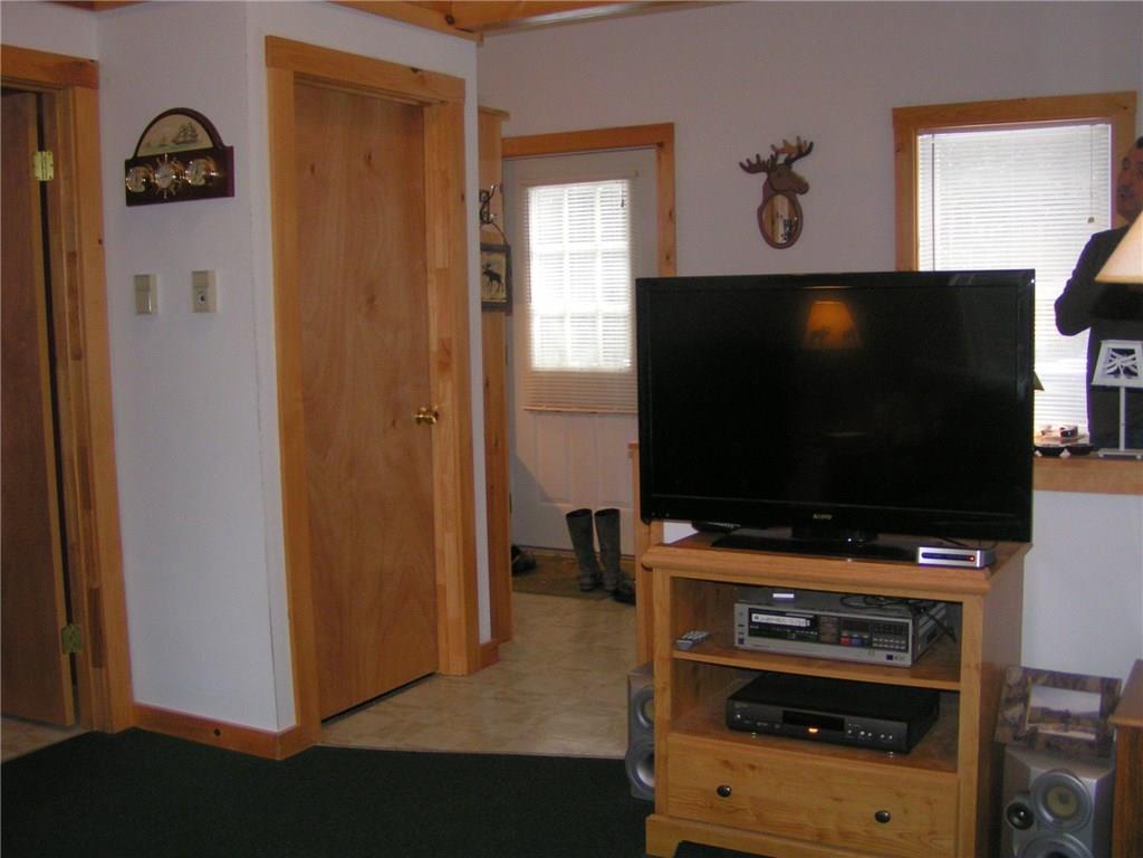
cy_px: 429
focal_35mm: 38
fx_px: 1255
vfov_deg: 37.7
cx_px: 572
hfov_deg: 49.0
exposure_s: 1/40
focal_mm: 5.8
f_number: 2.8
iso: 200
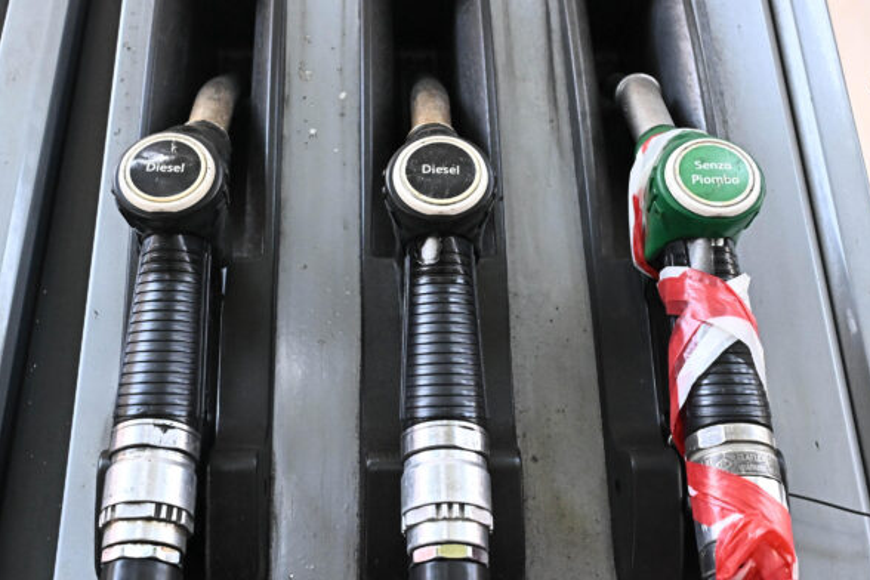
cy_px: 296
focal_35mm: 47
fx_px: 1136
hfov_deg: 41.9
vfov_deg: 28.6
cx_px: 414
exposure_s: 1/800
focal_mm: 24
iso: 3200
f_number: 5.6
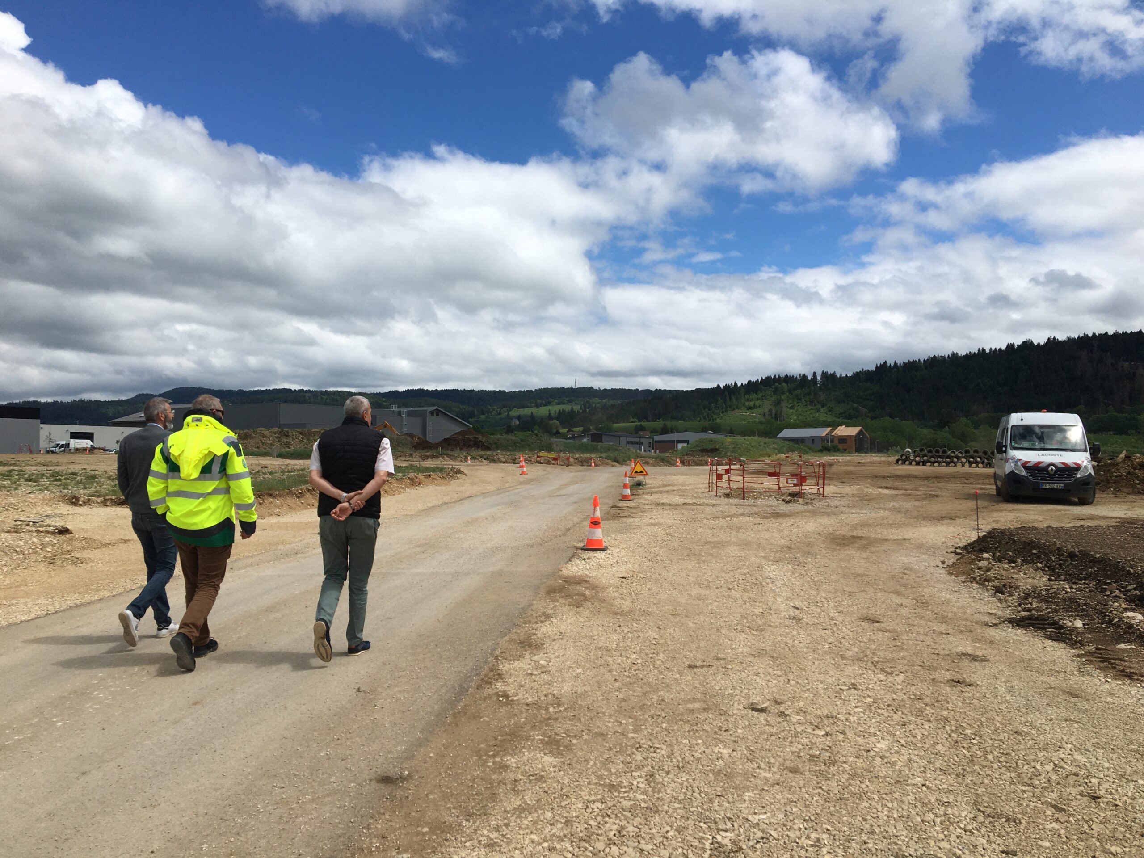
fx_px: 958
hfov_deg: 61.7
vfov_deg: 48.2
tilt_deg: +3.4
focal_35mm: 29
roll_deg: -0.1
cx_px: 572
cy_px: 429
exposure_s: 1/3663
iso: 25
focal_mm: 4.15
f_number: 2.2
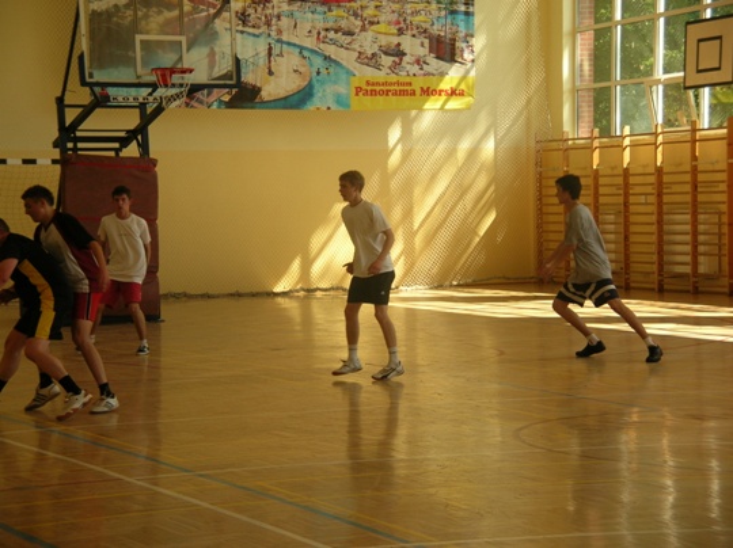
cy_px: 274
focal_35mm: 109
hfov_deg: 18.1
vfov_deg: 13.6
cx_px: 366
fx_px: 2306
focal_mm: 17.9
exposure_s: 1/153
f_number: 3.5
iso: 50
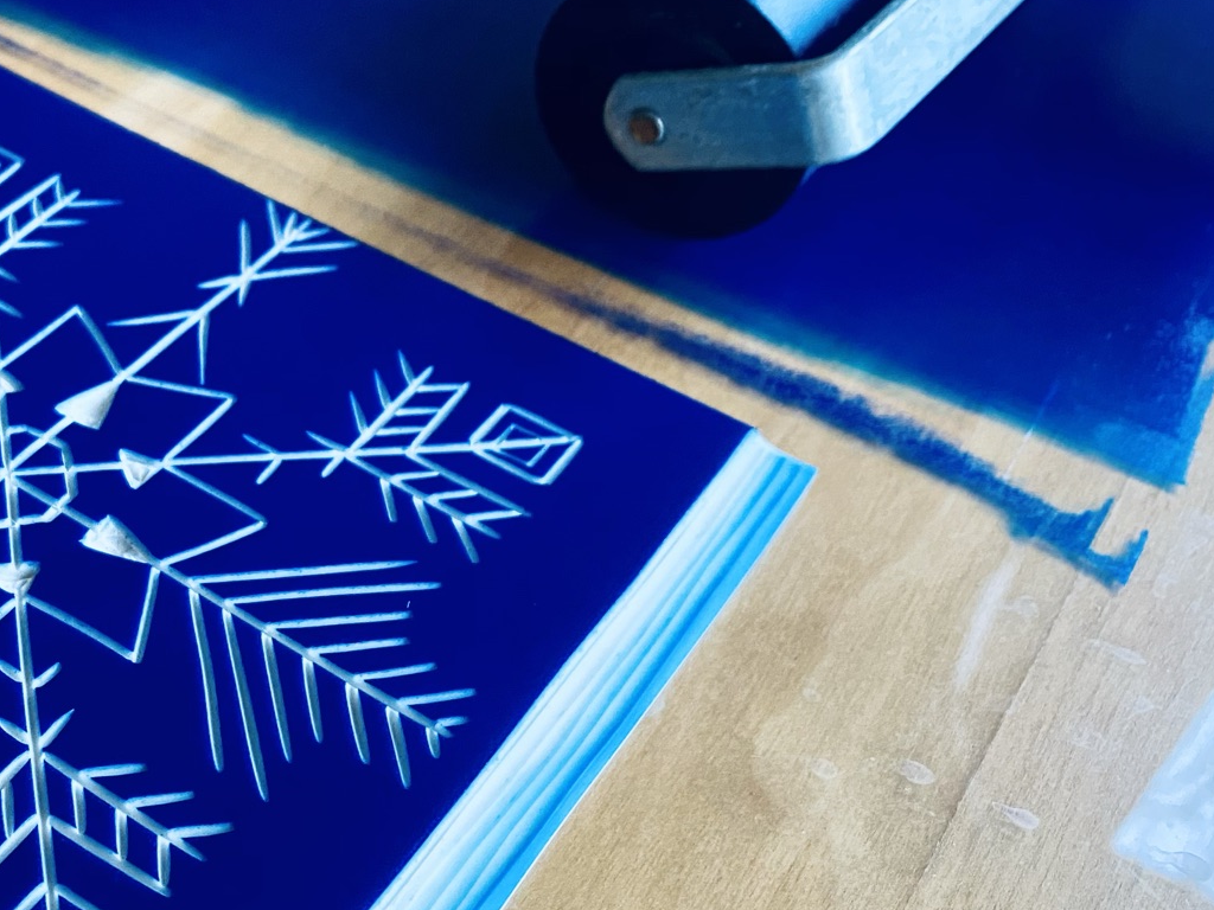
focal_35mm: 52
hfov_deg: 34.9
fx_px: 1824
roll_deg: -3.5
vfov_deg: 28.0
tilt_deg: -44.0
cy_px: 437
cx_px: 147
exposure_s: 1/60
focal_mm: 4.25
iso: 400
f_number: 1.8
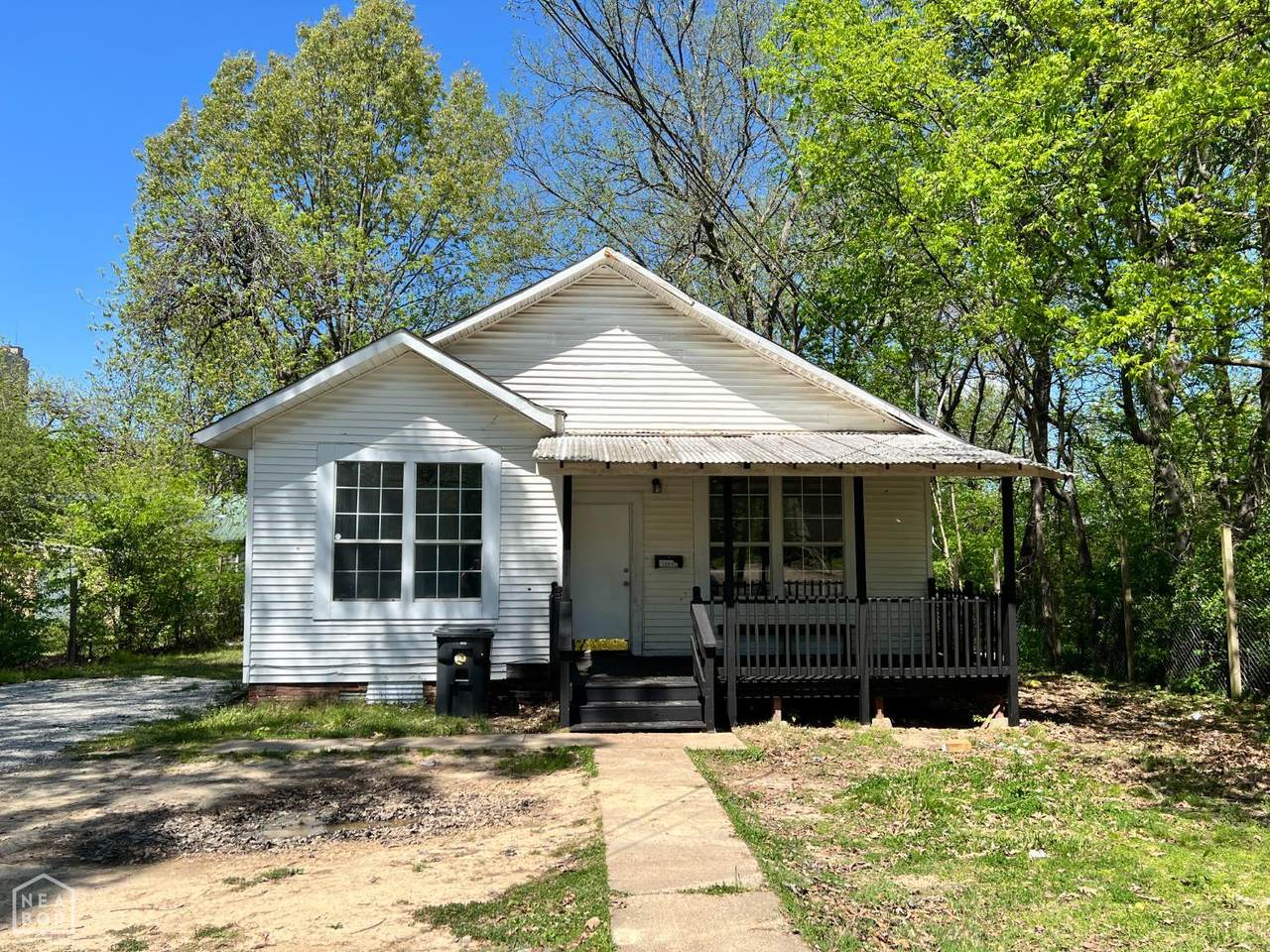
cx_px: 635
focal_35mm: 26
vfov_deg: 53.1
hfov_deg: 67.3
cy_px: 476
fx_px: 954
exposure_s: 1/3571
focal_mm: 5.7
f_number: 1.5
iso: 50
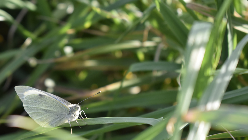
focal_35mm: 139
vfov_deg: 8.7
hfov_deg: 15.4
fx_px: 913
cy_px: 118
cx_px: 68
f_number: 5.6
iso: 800
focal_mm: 55
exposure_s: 1/640
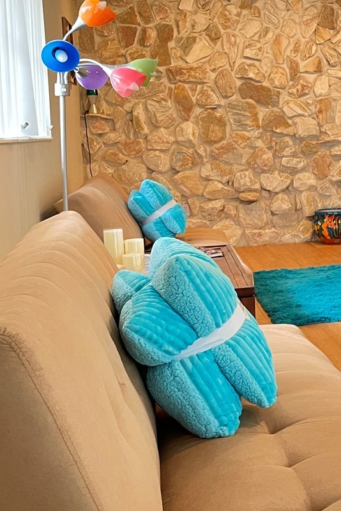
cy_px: 185
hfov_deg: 22.5
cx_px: 439
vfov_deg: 36.6
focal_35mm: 54
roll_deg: +1.0
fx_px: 767
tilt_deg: -4.8
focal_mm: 5.1
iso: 500
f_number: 1.6
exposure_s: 1/40
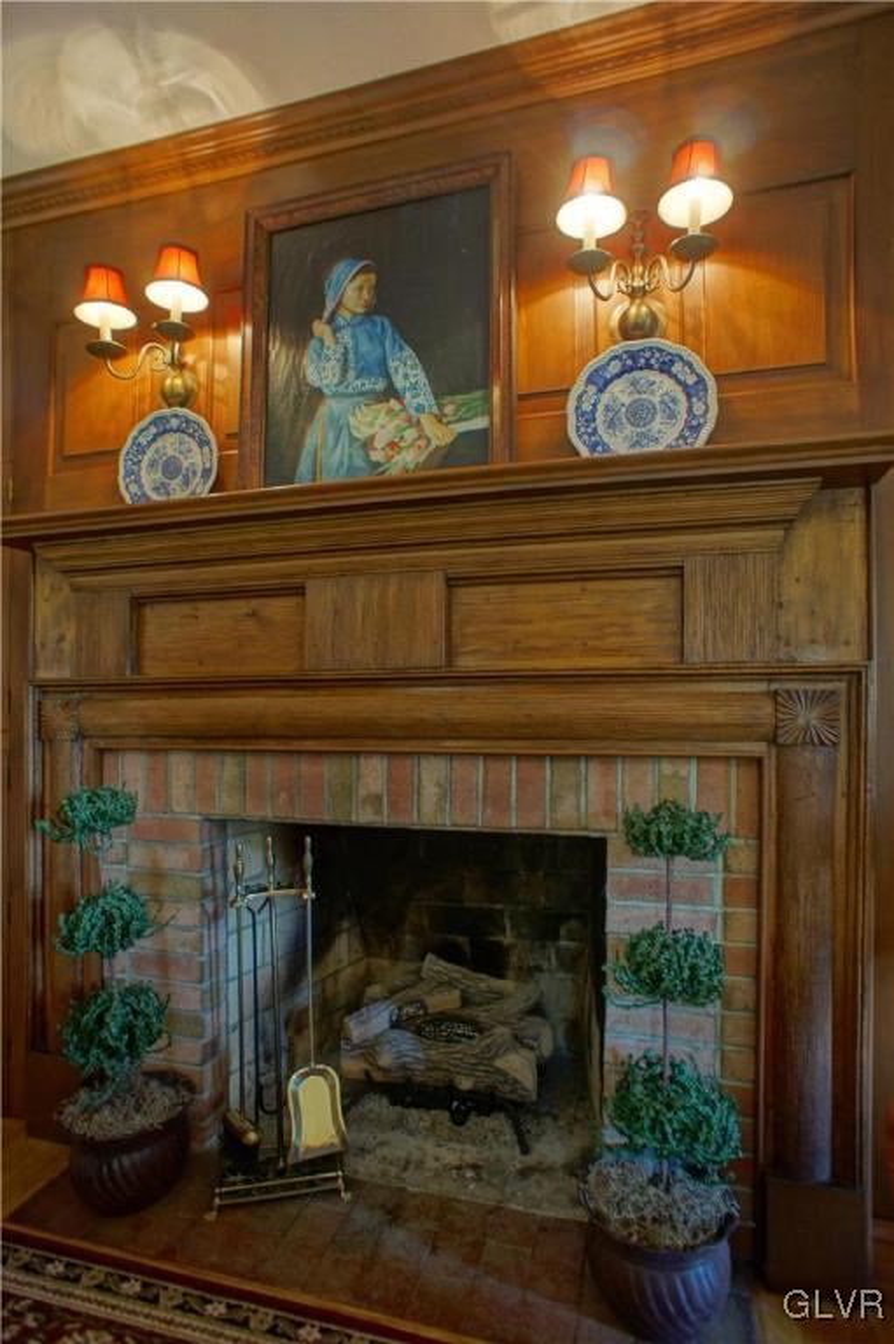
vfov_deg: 73.8
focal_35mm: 24
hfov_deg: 53.1
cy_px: 672
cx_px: 447
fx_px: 895
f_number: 2.8
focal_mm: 16
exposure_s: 1/30
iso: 1000
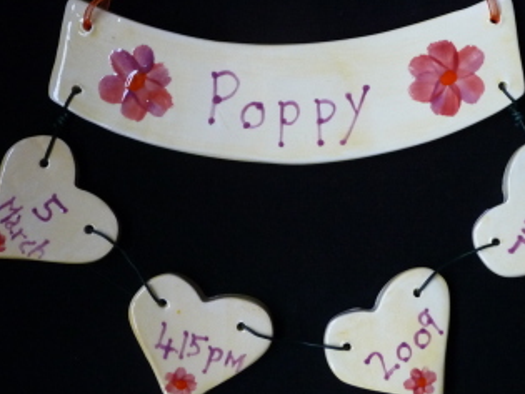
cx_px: 310
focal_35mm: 52
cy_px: 139
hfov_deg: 36.7
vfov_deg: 27.9
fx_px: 788
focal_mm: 5.3
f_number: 3.5
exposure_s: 1/30
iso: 400
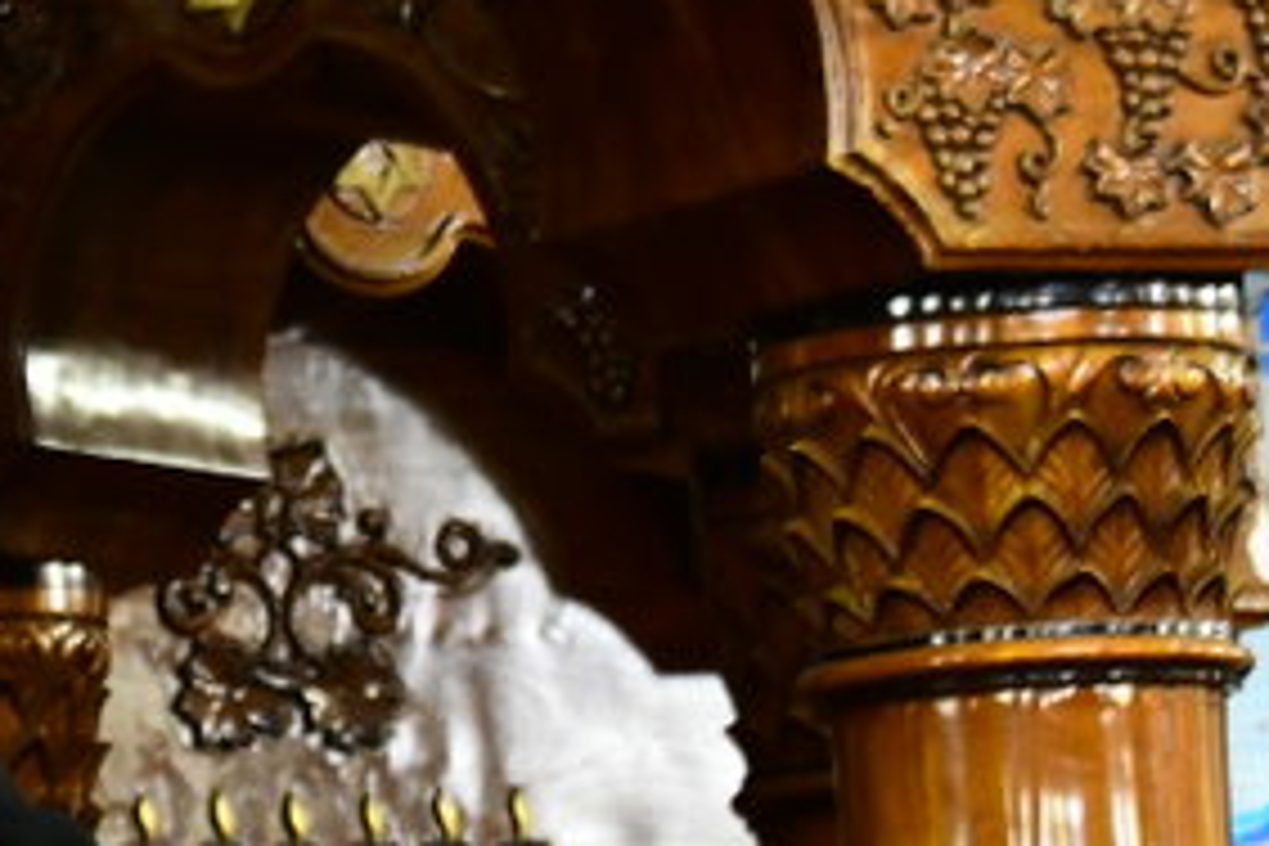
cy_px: 259
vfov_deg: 3.4
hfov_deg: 5.0
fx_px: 14346
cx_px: -446
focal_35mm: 407
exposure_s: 1/160
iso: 3200
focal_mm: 82
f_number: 5.6
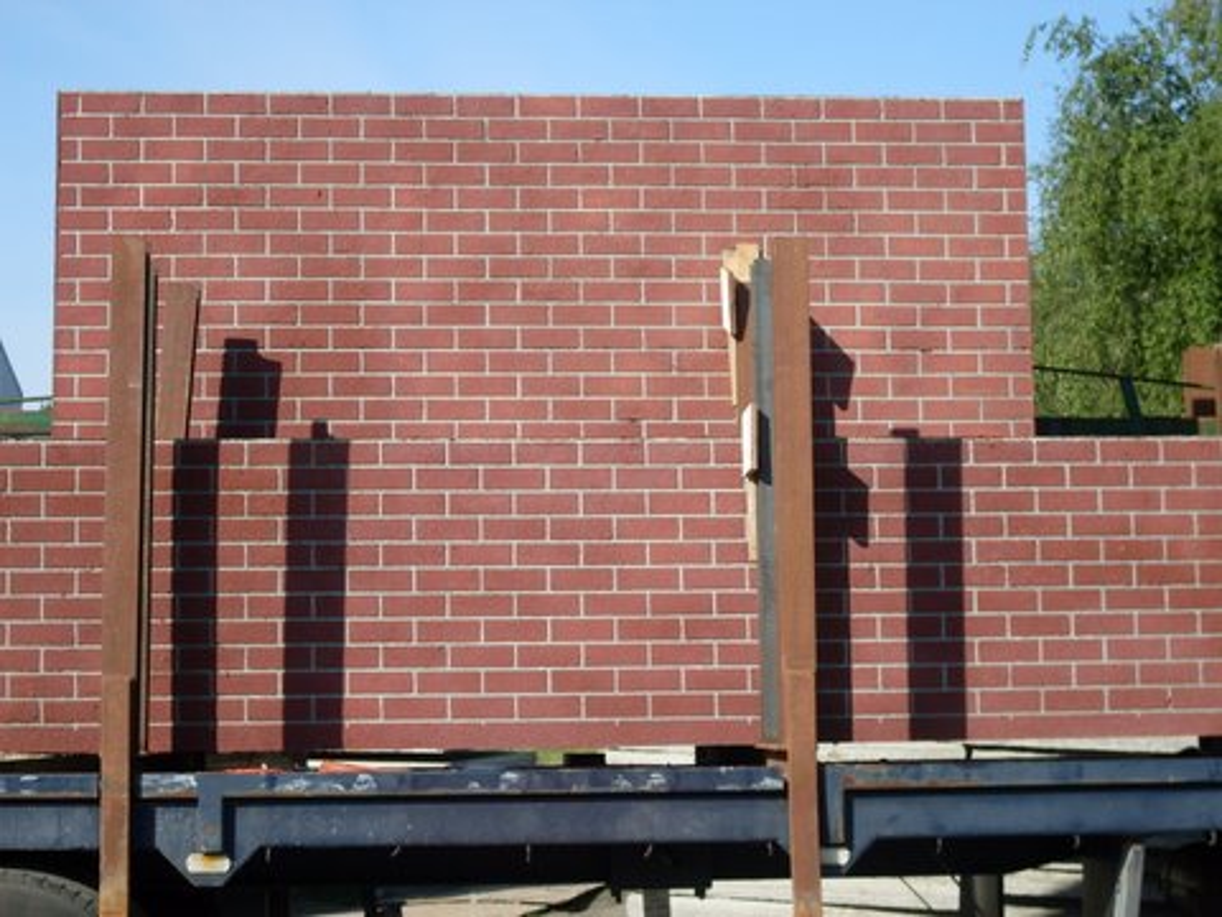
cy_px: 458
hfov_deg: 24.1
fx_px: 2859
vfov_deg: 18.2
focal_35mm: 81
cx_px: 611
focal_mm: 13.5
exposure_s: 1/500
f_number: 4
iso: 80
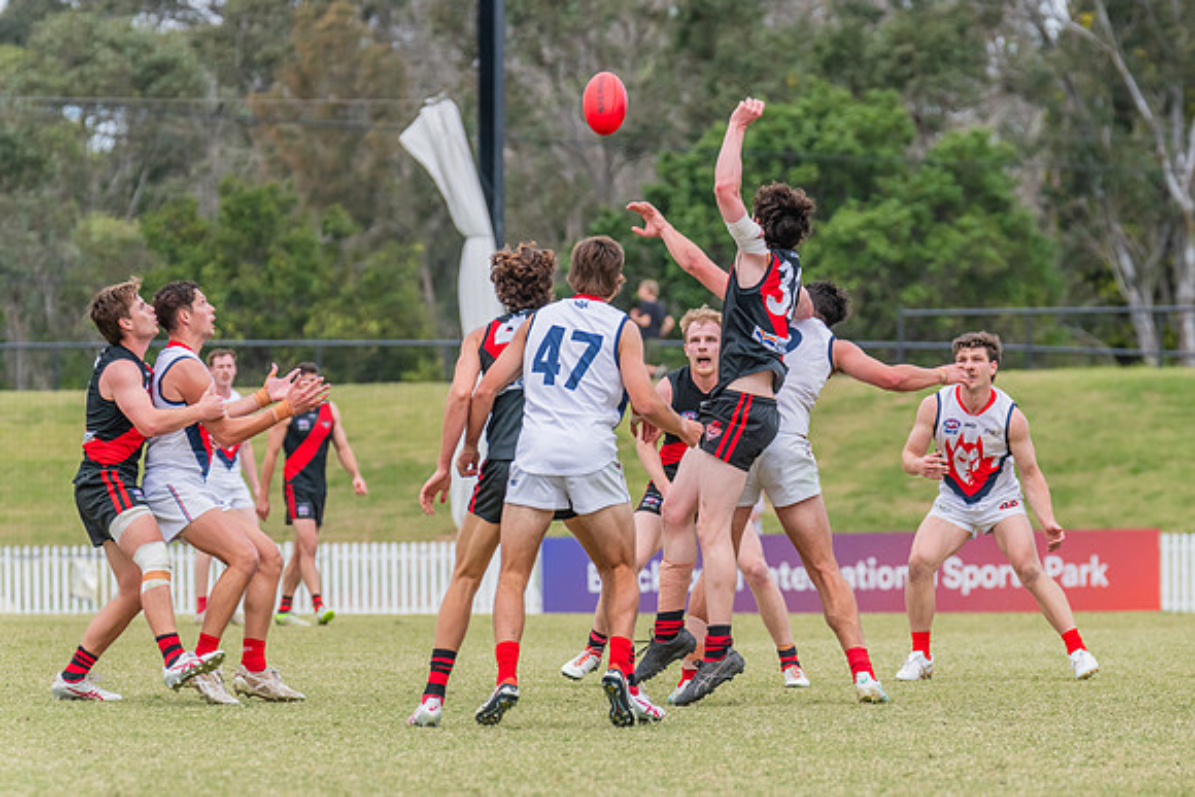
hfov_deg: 6.1
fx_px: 11301
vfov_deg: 4.0
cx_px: 701
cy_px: 401
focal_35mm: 340
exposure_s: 1/1250
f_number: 7.1
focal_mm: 290
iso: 800
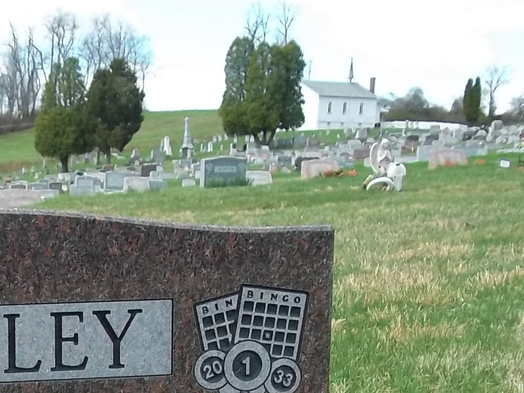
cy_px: 509
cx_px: -130
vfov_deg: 15.9
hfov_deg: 20.6
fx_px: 1332
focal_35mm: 88
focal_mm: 5.7
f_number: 2.9
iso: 80
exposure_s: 1/400
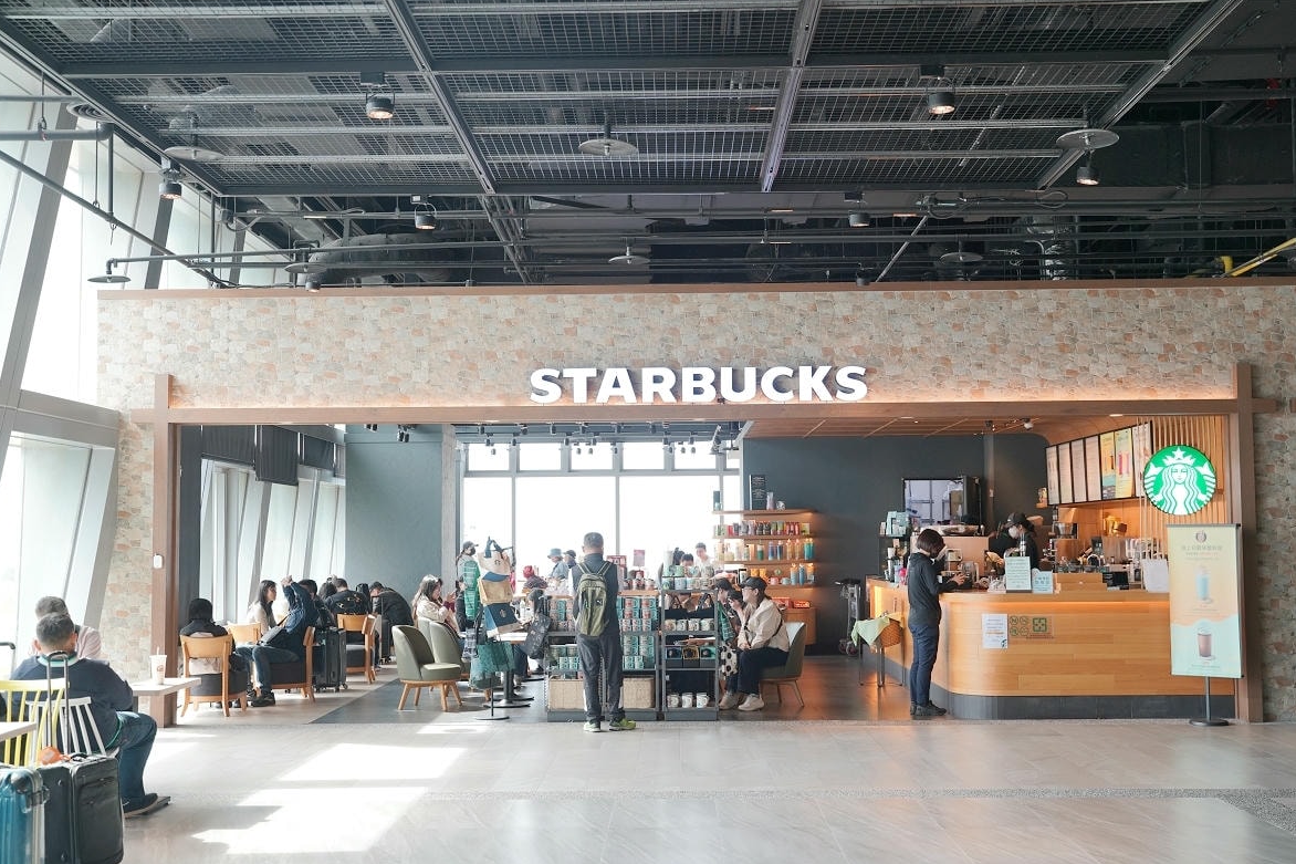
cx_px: 654
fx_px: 1548
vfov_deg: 31.2
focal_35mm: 43
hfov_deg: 45.4
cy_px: 433
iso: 400
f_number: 4
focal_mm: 42
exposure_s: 1/60
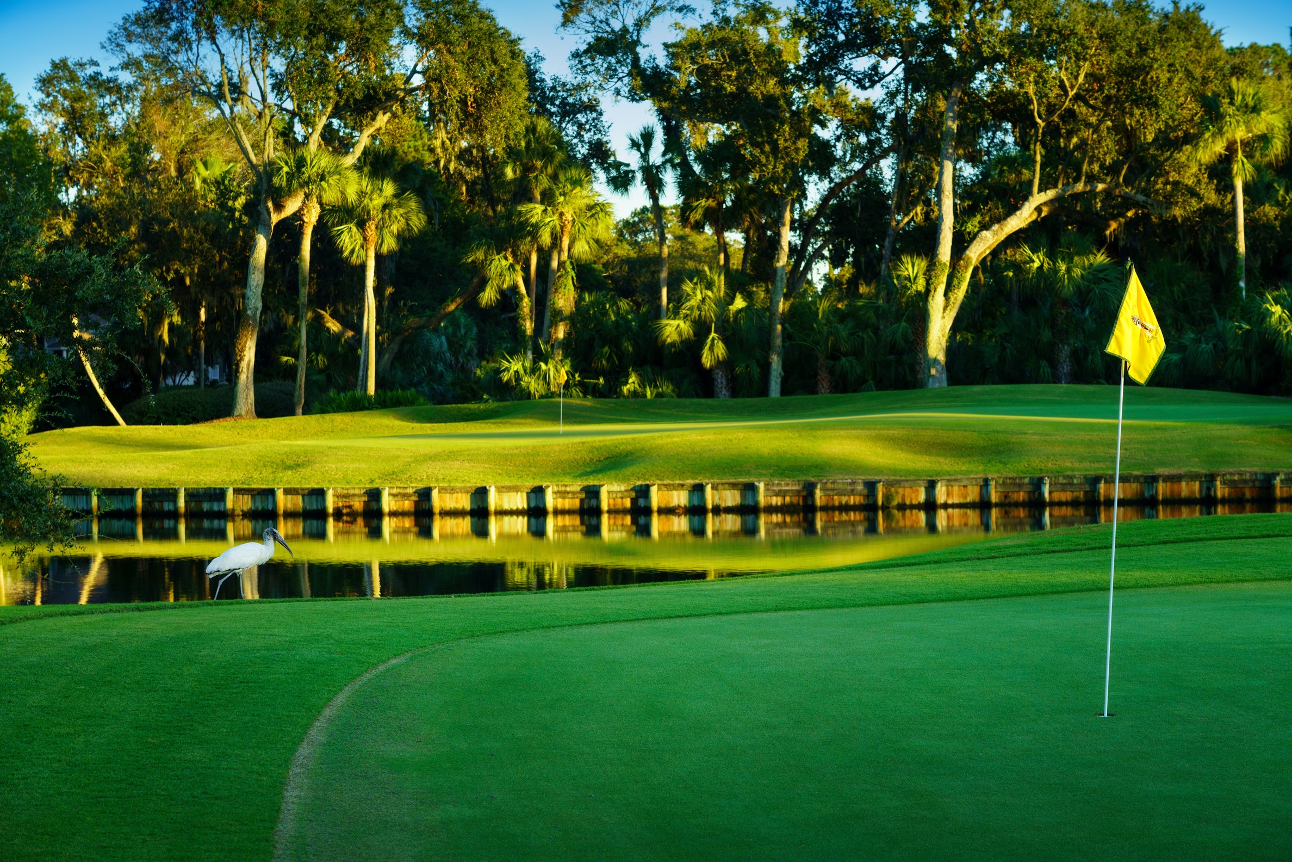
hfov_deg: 22.6
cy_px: 431
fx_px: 3230
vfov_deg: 15.2
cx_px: 646
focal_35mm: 90
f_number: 8
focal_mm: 90
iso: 400
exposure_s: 1/80
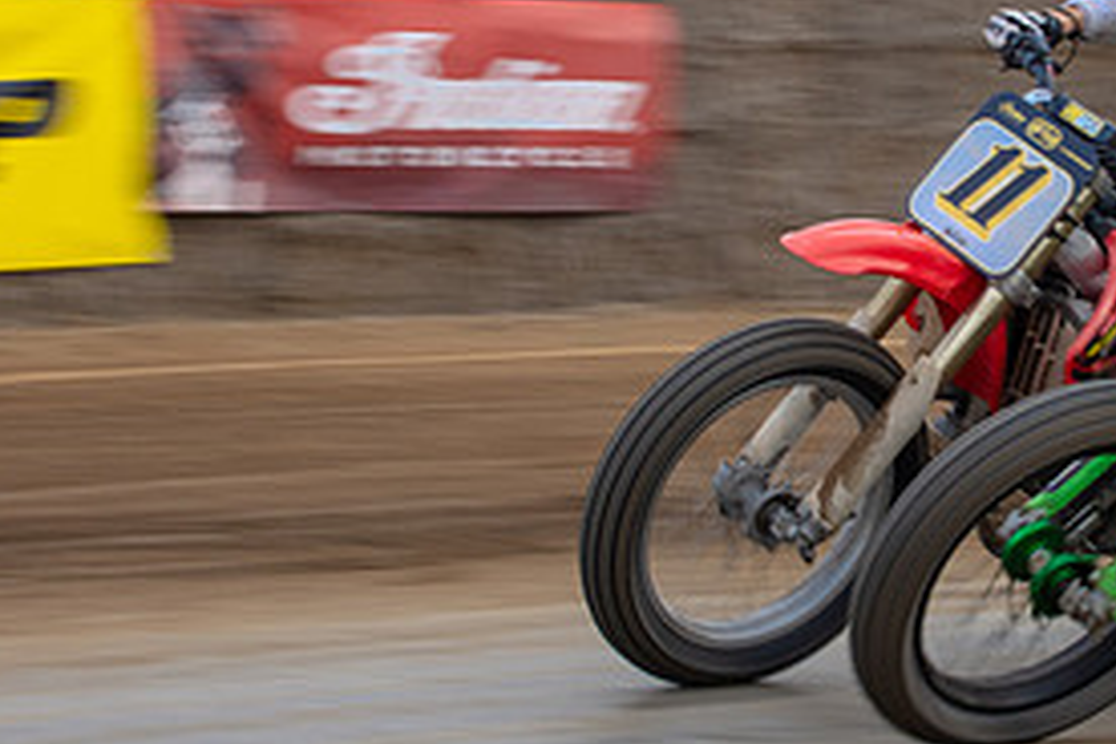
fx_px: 5425
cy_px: 143
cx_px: 977
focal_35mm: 175
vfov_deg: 7.8
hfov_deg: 11.7
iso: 320
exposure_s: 1/125
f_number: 8
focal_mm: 46
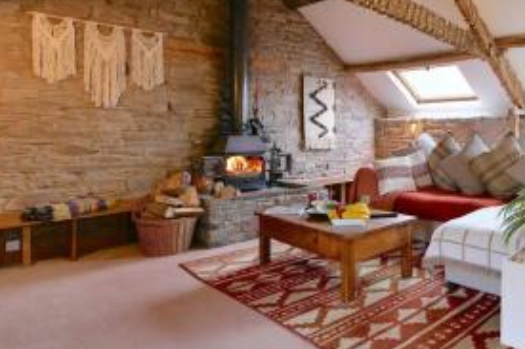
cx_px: 416
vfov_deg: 49.1
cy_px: 136
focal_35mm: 26
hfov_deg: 63.7
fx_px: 379
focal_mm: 15
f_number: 5.6
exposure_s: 1/15
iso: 160
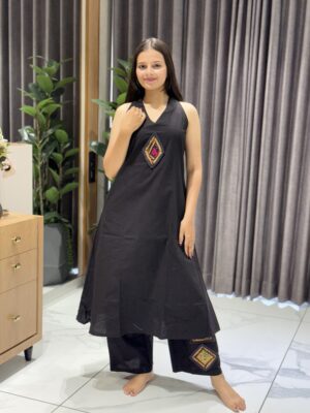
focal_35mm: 48
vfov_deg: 39.7
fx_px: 573
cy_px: 206
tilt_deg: -9.1
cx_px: 155
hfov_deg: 30.3
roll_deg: -1.9
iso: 250
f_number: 1.78
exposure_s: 1/100
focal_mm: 6.76
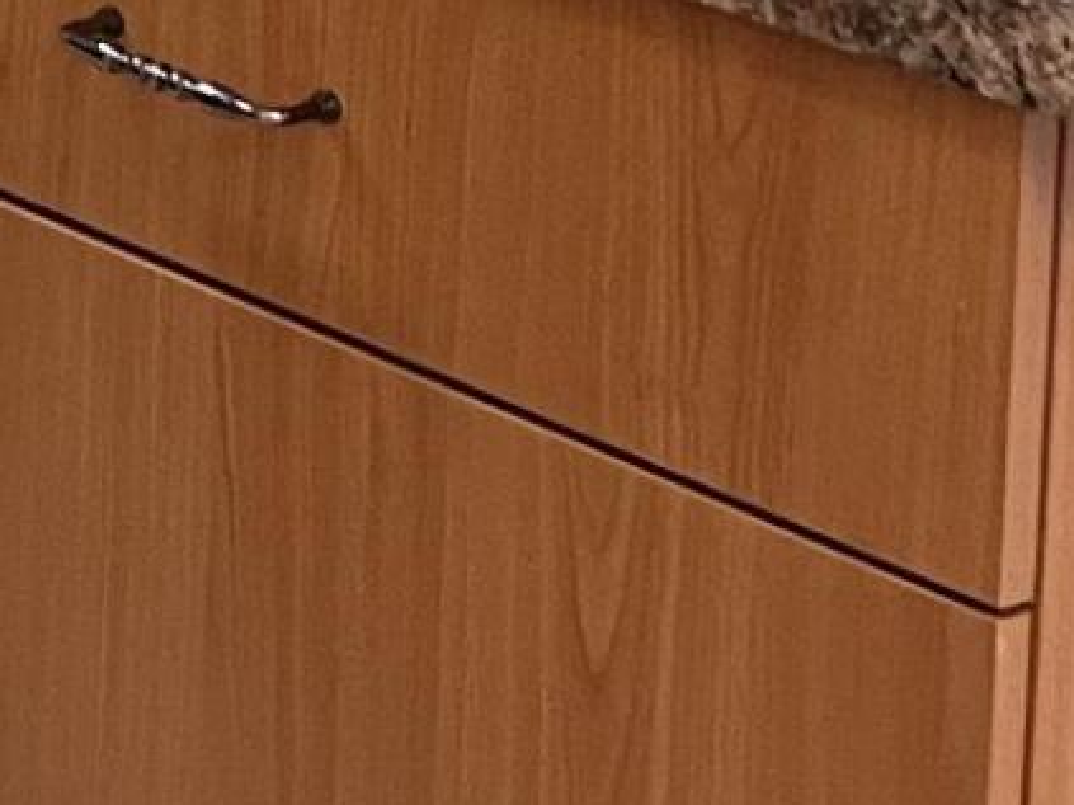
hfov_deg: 9.6
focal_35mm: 177
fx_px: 5490
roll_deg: +0.2
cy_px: -1120
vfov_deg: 7.8
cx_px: -1666
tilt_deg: -7.6
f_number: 1.6
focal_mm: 5.1
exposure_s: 1/60
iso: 125
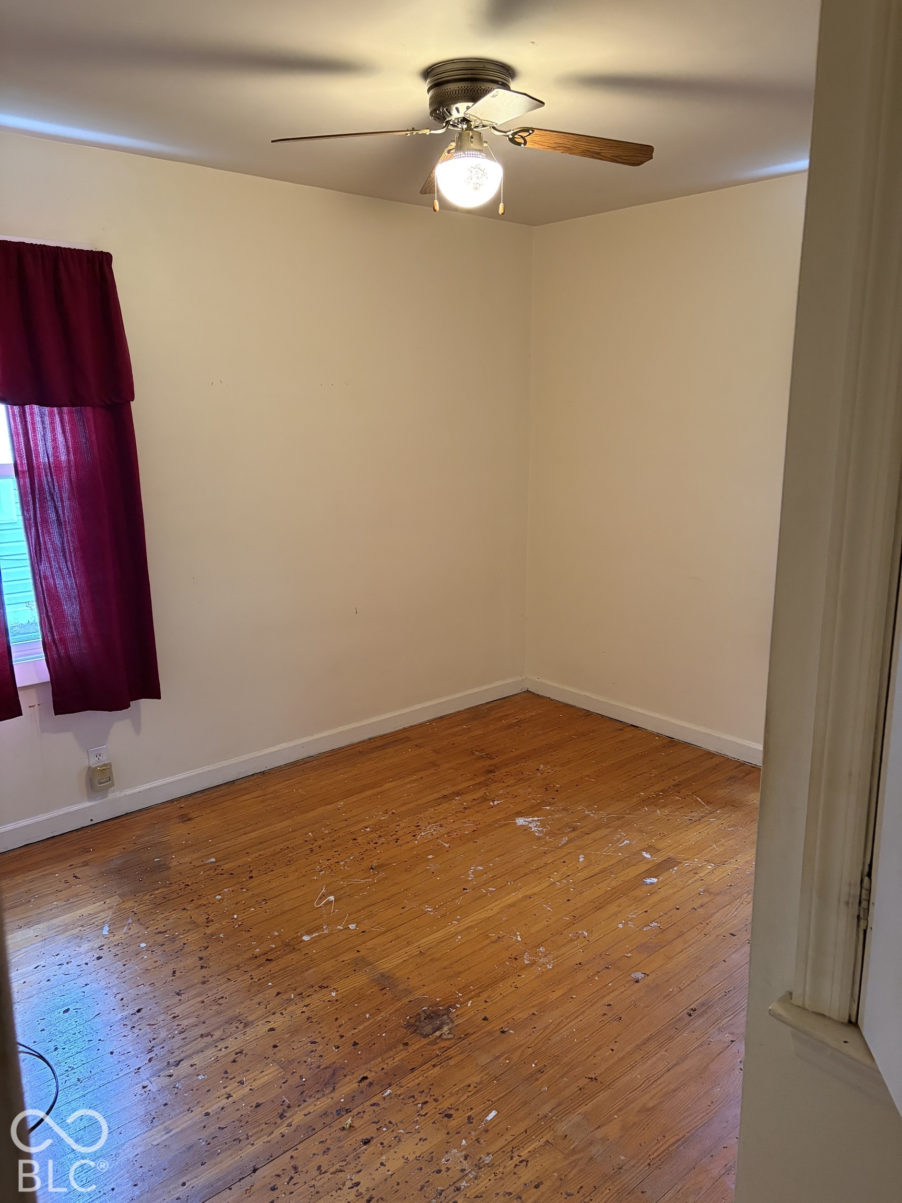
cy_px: 602
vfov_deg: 67.3
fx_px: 903
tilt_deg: -11.9
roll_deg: +0.6
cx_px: 451
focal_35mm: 26
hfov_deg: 53.1
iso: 500
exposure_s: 1/40
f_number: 1.6
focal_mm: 5.96
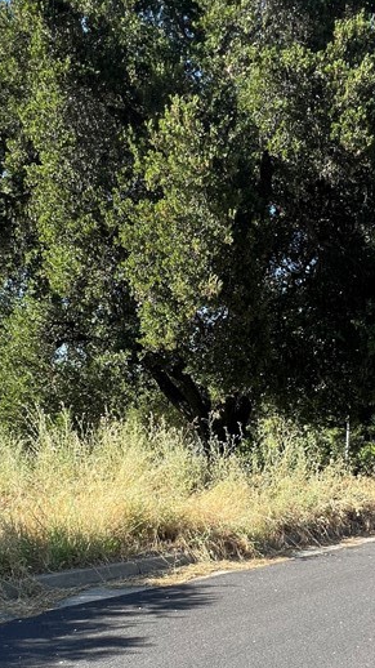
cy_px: 512
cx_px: 183
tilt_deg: -11.3
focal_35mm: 28
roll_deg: +1.3
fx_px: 495
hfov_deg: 41.5
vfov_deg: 63.4
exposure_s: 1/341
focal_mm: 1.57
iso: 32
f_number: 1.8
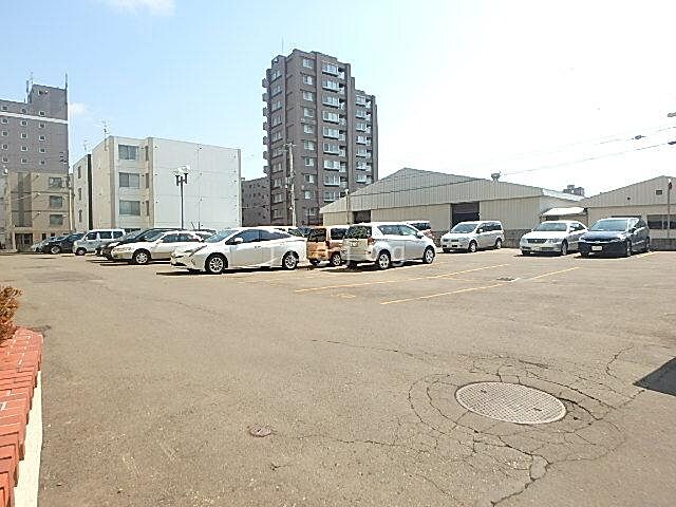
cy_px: 254
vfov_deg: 63.4
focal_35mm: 21
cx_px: 338
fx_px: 410
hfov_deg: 79.0
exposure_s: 1/800
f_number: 3.5
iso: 125
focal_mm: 3.7
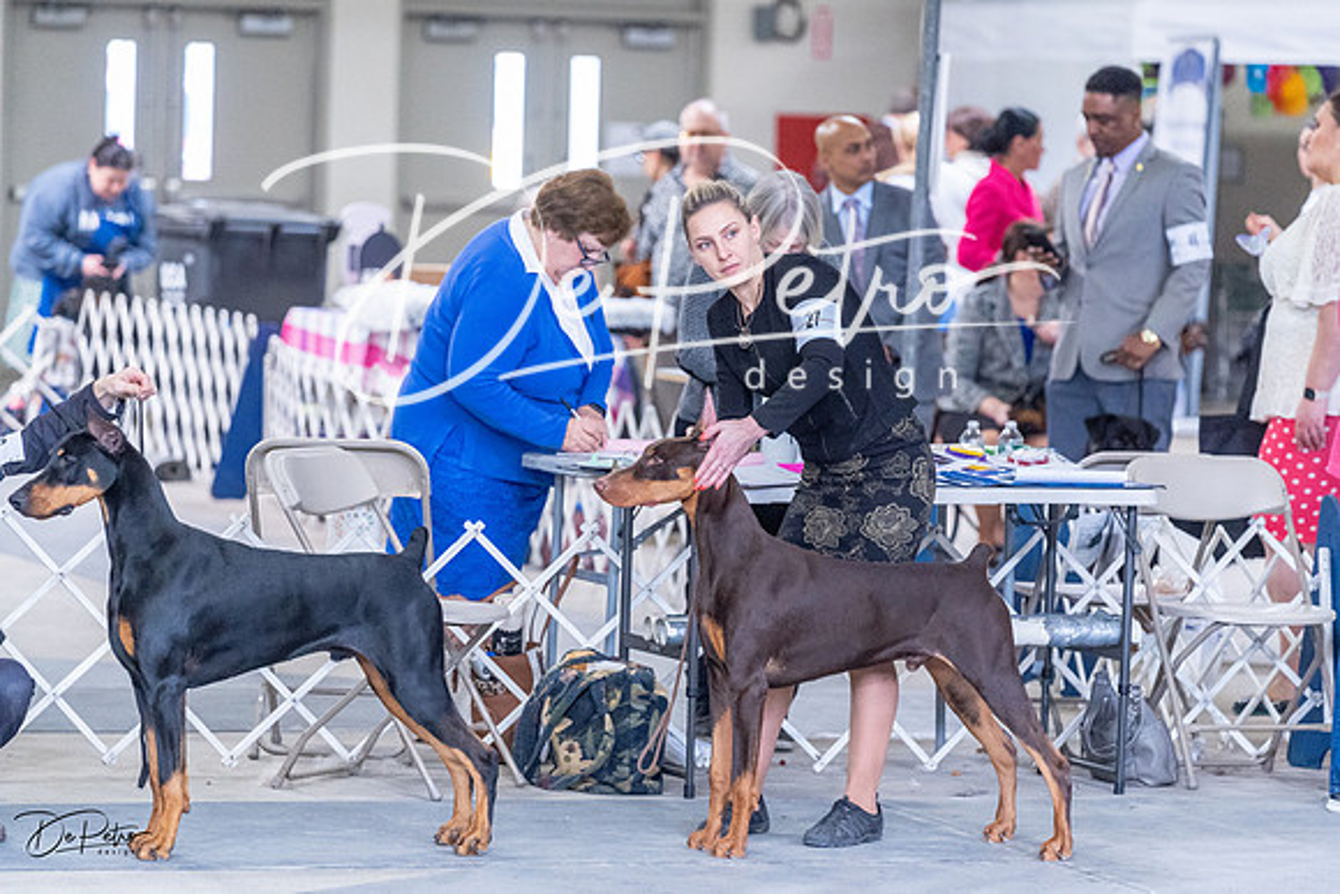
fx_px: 6552
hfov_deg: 11.7
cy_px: 447
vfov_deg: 7.8
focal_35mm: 176
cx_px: 670
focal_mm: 176
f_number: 4
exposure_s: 1/400
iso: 6400
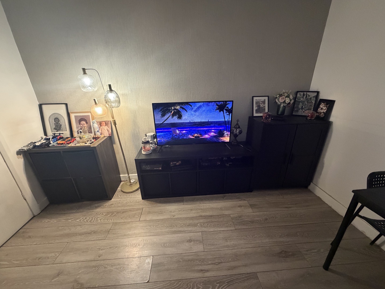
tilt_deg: -21.8
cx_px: 192
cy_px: 144
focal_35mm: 14
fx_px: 156
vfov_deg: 85.7
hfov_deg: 102.1
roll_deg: +2.0
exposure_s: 1/50
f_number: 2.2
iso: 800
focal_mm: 2.22
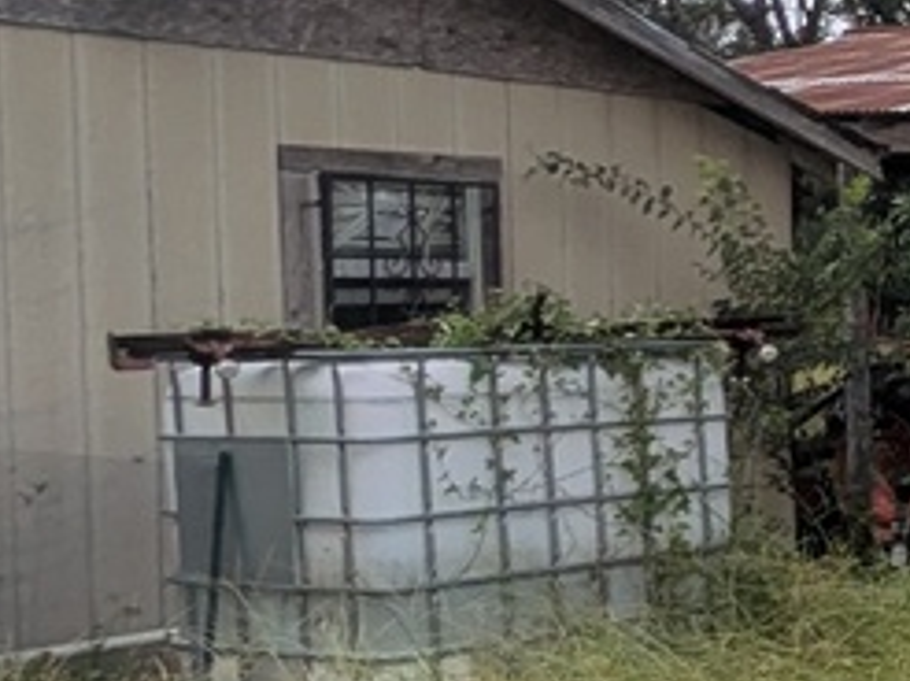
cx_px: 1824
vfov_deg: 17.9
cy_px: 455
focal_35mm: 82
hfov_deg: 17.3
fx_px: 2154
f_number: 2.2
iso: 49
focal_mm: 1.83
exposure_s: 1/1718
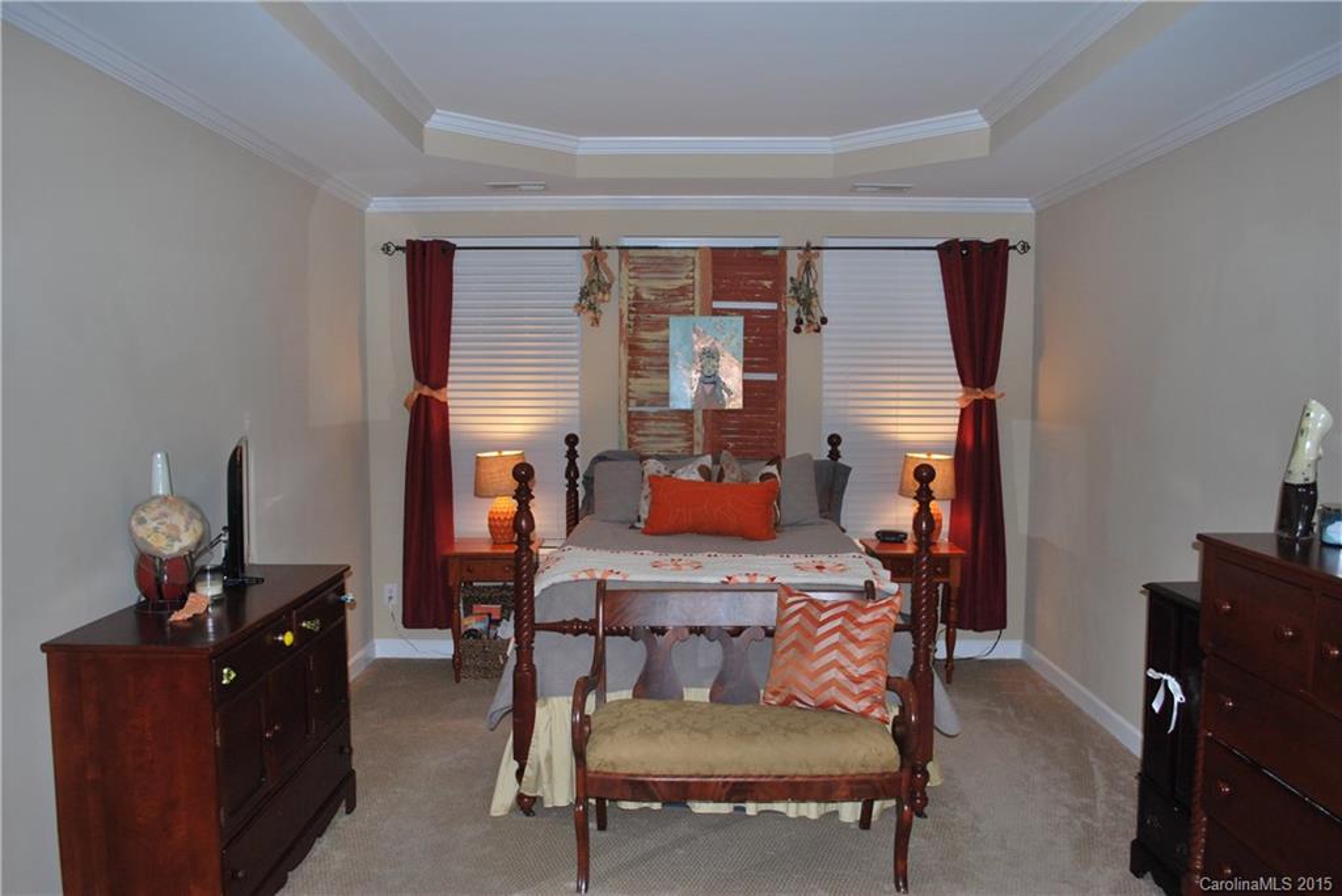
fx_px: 1007
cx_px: 671
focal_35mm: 27
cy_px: 448
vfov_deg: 48.0
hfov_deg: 67.4
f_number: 3.5
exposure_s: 1/60
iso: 200
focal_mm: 18
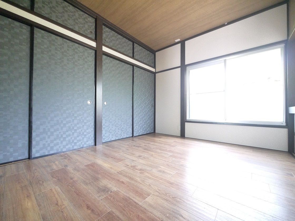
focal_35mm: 14
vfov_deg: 85.7
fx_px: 119
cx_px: 148
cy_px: 110
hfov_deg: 102.1
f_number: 4
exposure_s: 1/50
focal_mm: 7
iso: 1600
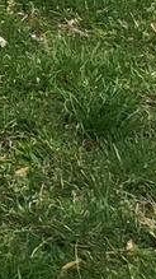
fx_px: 1347
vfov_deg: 9.8
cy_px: -471
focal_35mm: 183
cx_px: -561
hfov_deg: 5.4
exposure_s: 1/2204
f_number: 1.8
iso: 40
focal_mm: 5
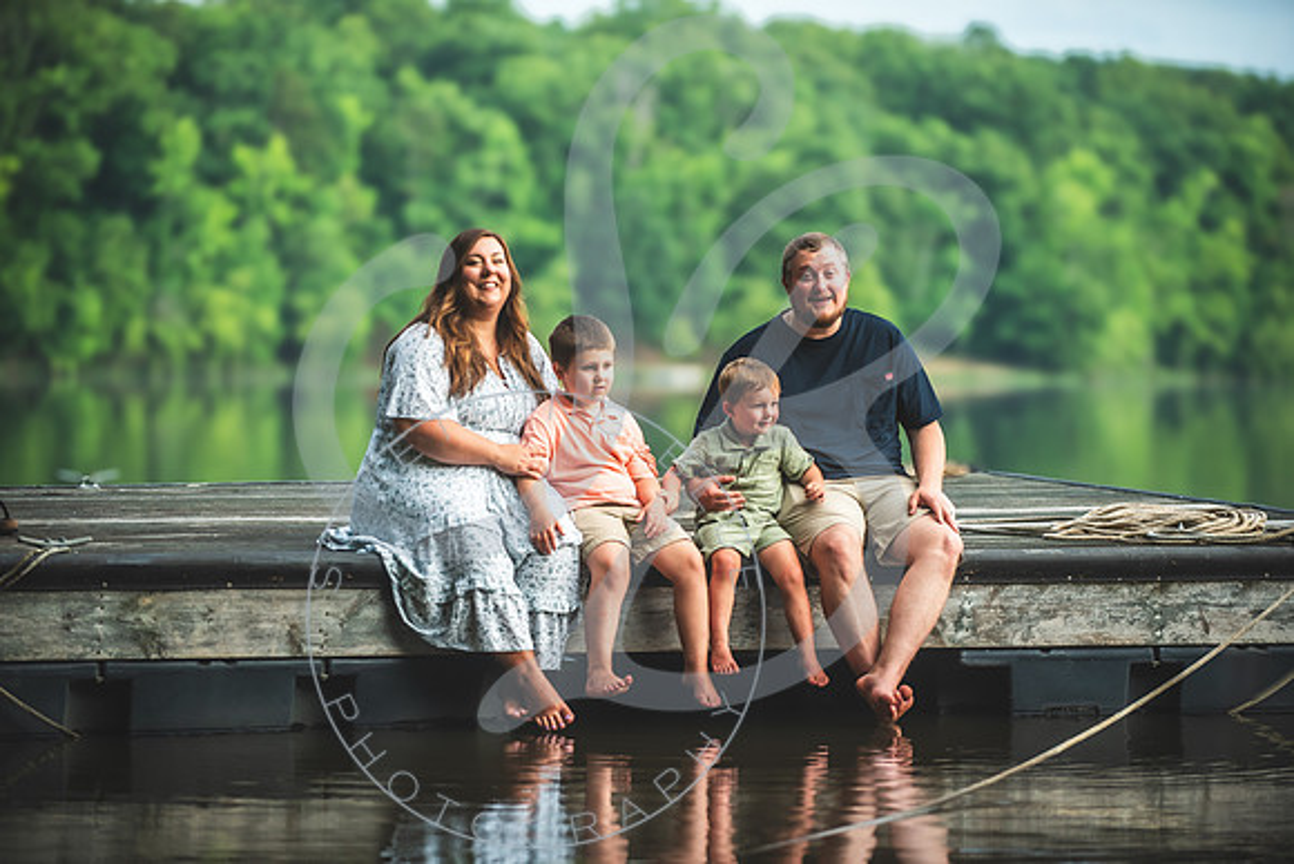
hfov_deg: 14.4
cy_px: 432
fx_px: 5131
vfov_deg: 9.6
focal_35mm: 143
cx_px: 654
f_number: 2.8
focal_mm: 140
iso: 250
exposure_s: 1/800
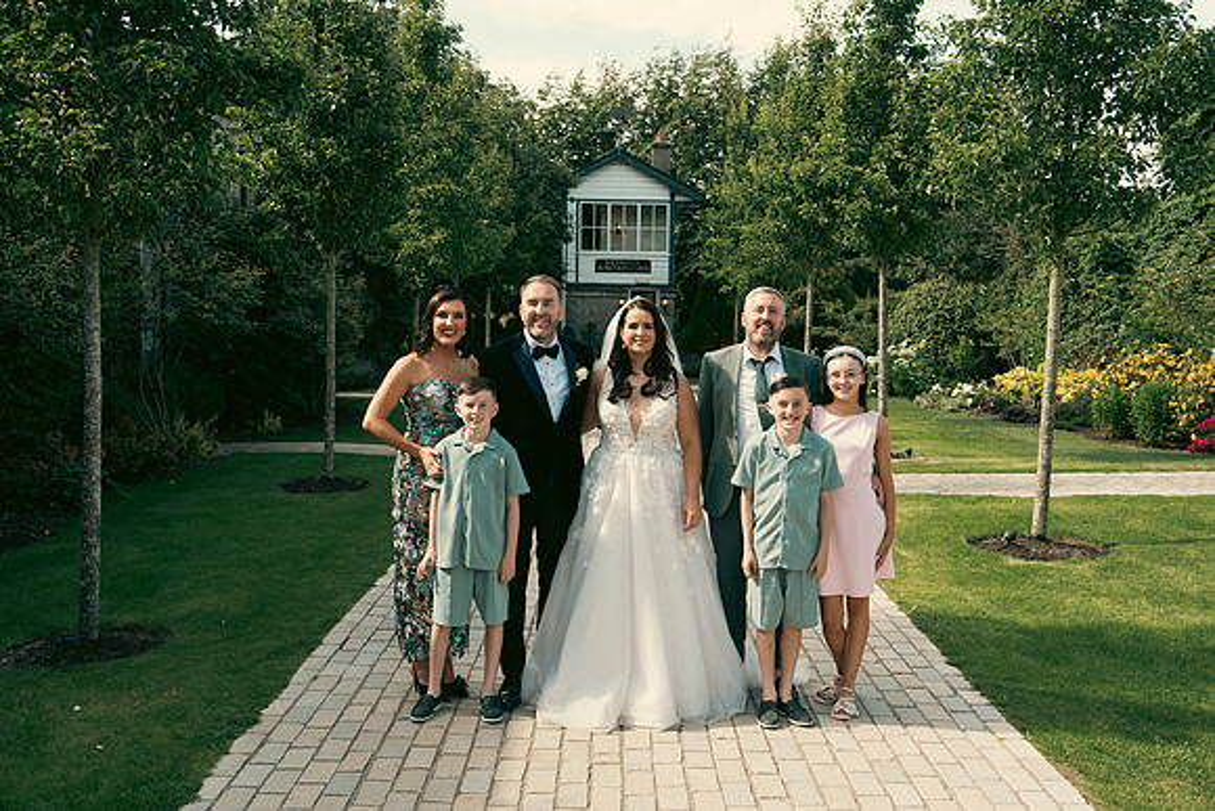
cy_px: 406
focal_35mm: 35
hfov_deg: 54.4
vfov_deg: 37.9
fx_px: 1181
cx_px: 608
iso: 320
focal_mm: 35
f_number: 5
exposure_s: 1/500
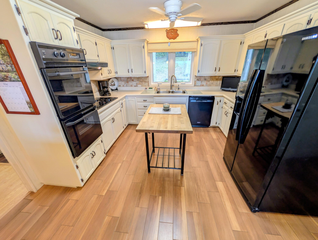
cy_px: 120
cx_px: 159
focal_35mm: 12
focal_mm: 2.02
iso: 67
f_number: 1.7
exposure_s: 1/60
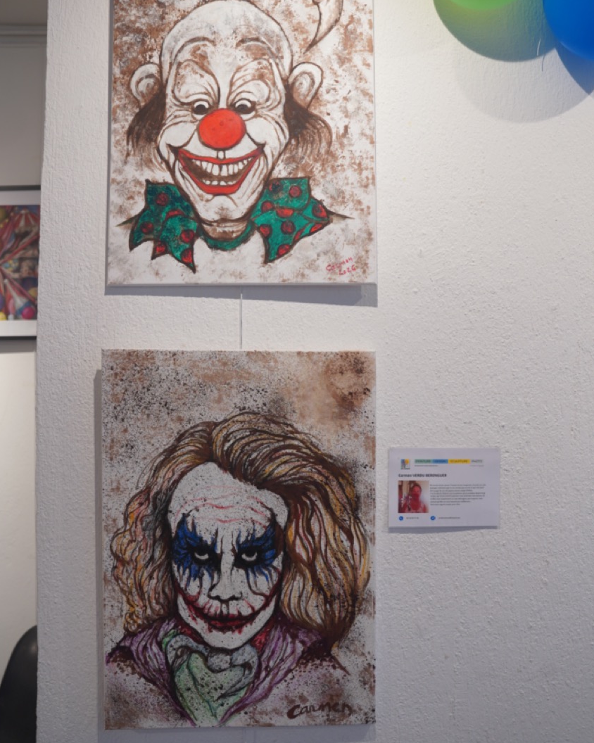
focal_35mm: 34
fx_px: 743
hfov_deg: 43.6
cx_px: 295
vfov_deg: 53.0
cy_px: 324
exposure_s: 1/160
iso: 250
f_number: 4
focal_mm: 29.7
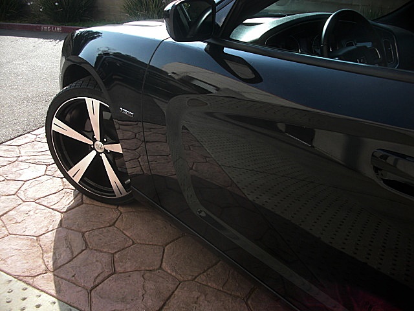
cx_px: 207
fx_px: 431
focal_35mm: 36
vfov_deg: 39.7
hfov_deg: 51.4
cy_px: 156
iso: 50
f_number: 2.8
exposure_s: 1/320
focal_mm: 6.3
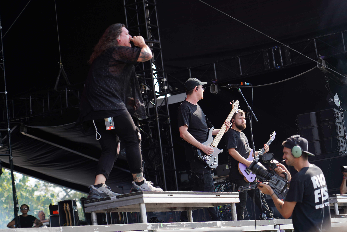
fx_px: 1012
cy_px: 116
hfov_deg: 19.5
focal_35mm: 105
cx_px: 174
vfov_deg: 13.0
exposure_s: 1/250
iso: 100
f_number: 4.5
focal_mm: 105
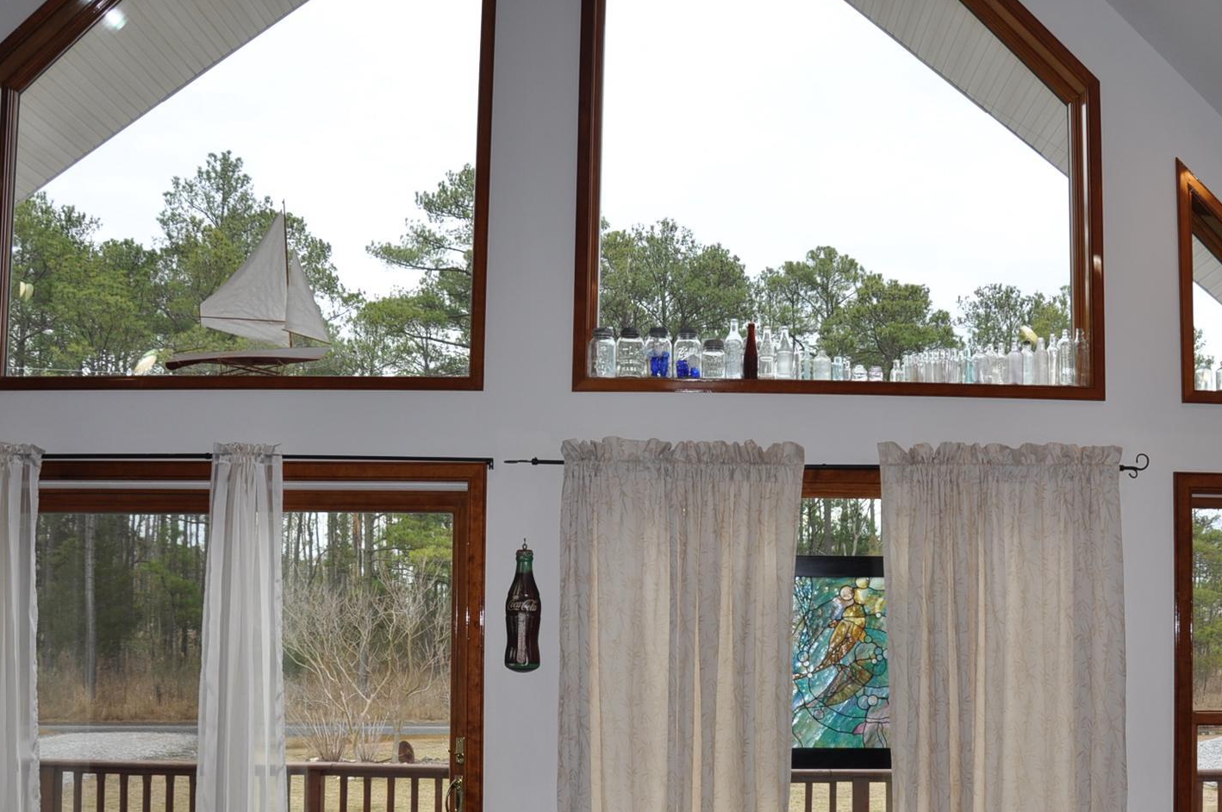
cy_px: 569
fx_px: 1322
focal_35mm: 39
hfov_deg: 49.2
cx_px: 758
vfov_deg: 33.7
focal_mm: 18
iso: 200
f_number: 5.6
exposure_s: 1/200
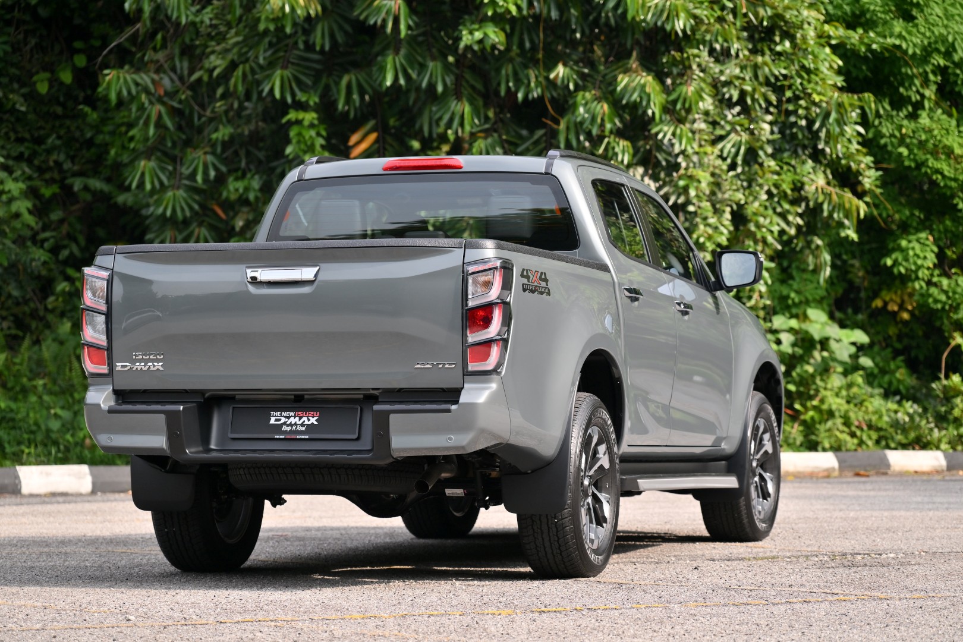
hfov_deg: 17.1
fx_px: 3210
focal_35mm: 120
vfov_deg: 11.4
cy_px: 321
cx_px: 482
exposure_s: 1/2000
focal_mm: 120
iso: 400
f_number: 4.5
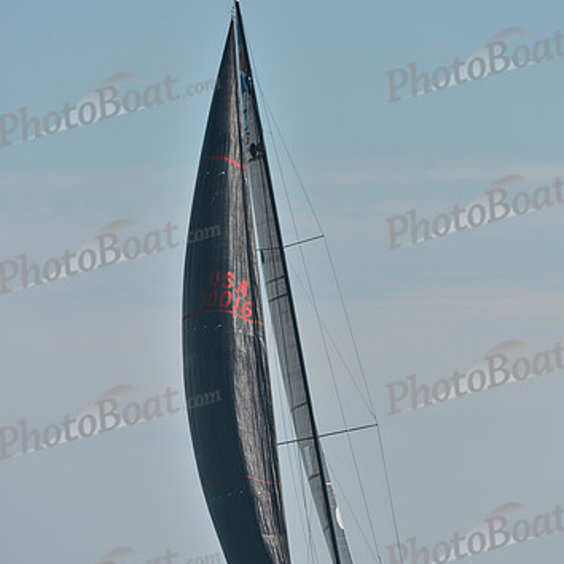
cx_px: 304
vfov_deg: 4.5
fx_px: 7189
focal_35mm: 390
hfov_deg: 4.5
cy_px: 314
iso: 280
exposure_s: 1/2500
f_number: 5.6
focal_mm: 280
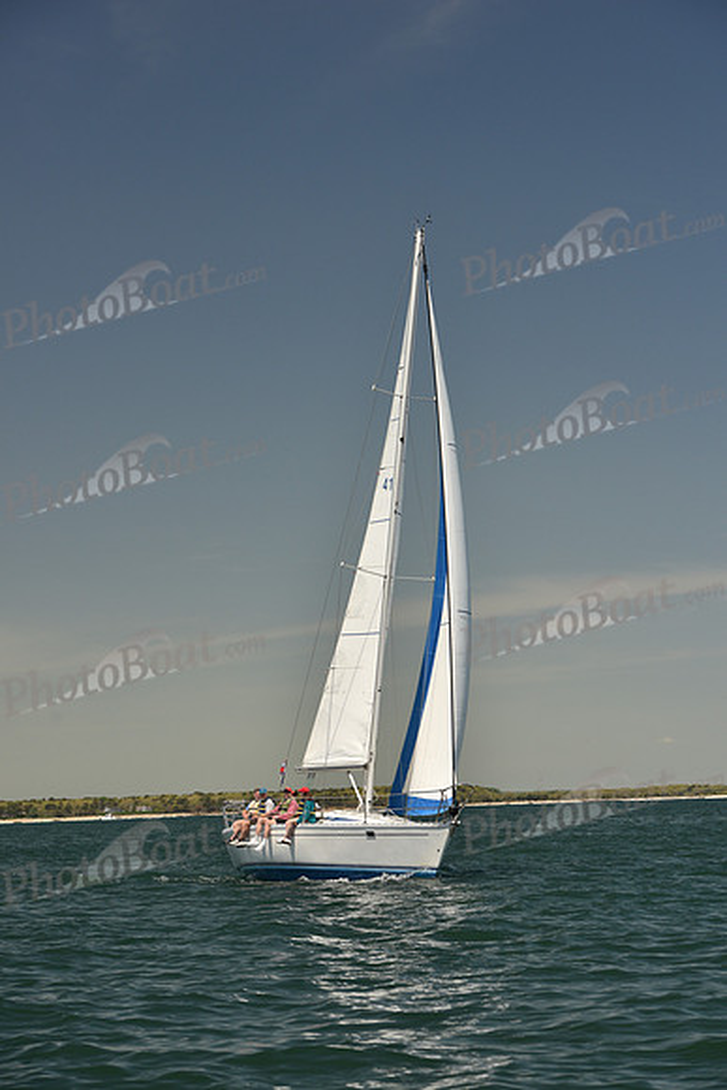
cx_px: 364
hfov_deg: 14.0
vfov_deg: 20.8
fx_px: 2967
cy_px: 545
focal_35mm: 98
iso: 250
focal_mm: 98
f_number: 6.3
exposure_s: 1/800
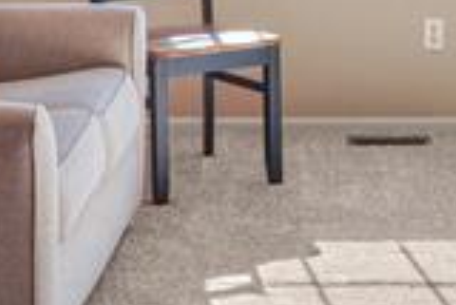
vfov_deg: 10.0
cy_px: -202
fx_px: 1673
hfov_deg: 15.4
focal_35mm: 132
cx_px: 388
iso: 800
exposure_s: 1/125
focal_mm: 33
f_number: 11
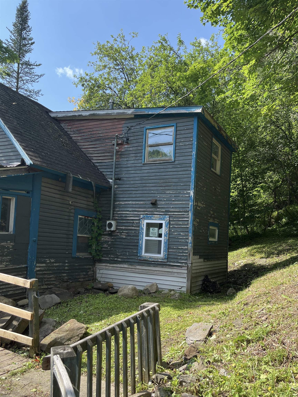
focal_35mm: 26
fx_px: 298
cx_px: 149
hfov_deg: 53.1
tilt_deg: +4.1
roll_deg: -3.0
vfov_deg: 67.3
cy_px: 198
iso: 50
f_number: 1.6
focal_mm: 5.1
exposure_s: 1/1212
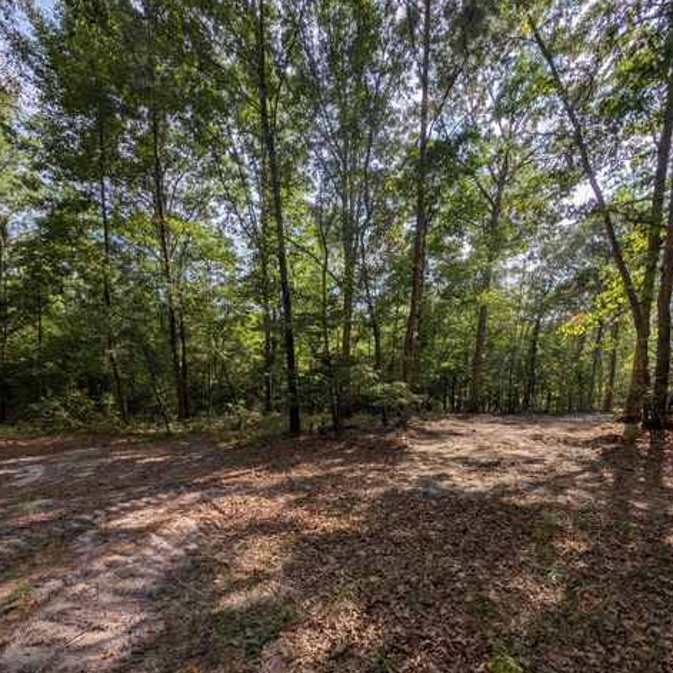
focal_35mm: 15
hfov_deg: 91.1
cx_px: 353
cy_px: 425
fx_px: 330
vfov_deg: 89.1
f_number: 1.95
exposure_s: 1/1209
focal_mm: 2.23
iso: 34
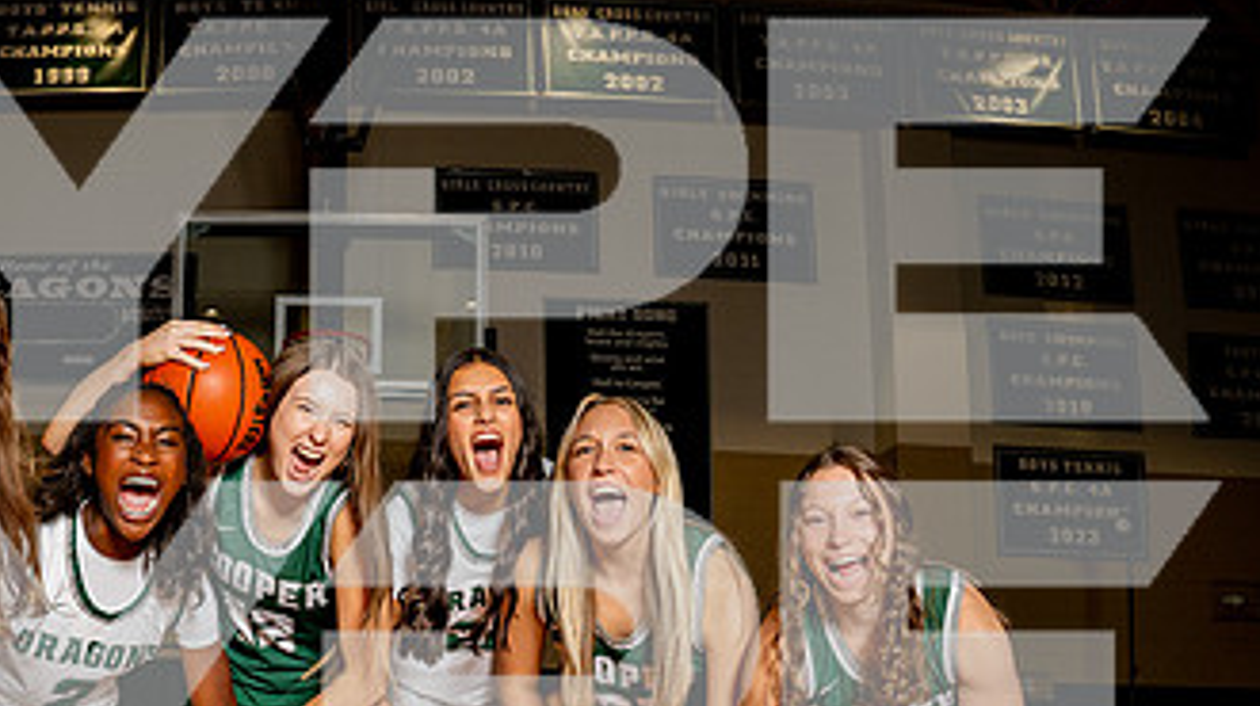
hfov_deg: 47.7
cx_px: 251
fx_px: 1335
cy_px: 674
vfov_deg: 28.2
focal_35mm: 40
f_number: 5.6
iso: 160
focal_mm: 20
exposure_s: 1/250
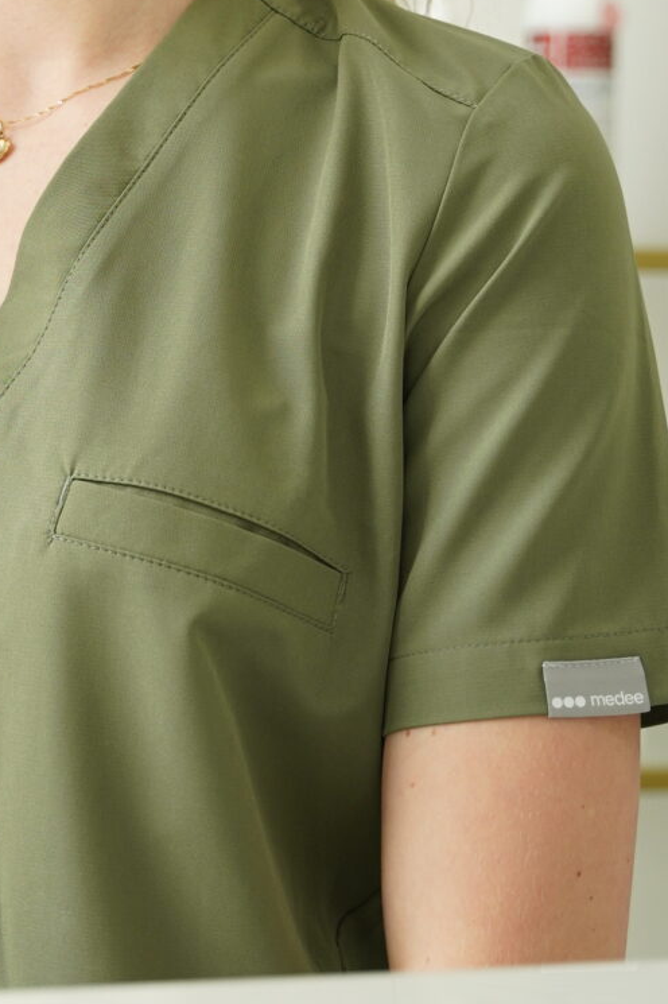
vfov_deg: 16.7
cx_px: -242
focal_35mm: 122
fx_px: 3394
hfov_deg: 10.9
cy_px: 249
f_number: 2.8
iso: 400
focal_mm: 44.3
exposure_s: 1/100
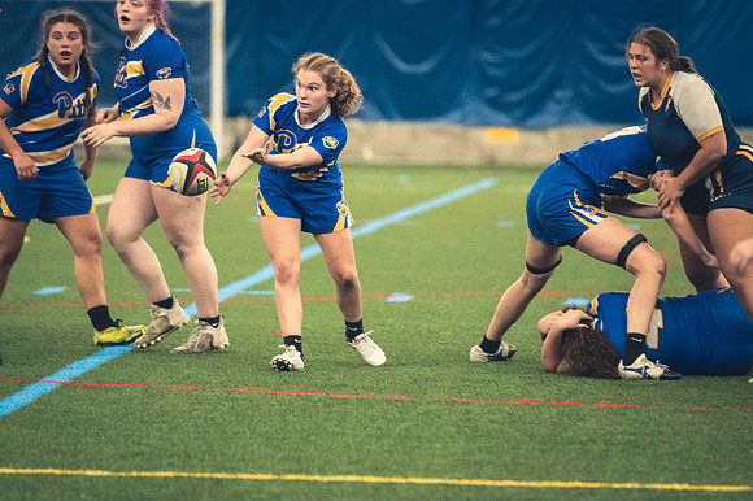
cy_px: 250
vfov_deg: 4.8
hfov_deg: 7.2
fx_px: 5958
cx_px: 376
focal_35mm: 285
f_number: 2.8
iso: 12800
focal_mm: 190
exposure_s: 1/500
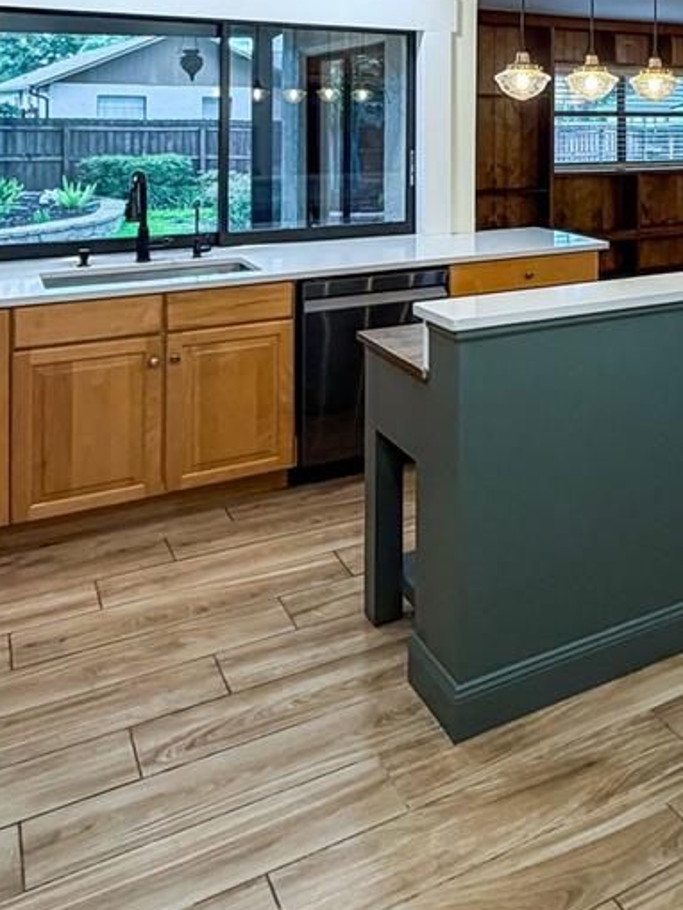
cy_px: 61
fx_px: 868
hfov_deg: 40.4
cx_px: 586
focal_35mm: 33
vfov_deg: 48.4
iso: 200
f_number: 2.2
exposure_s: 1/120
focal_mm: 2.22
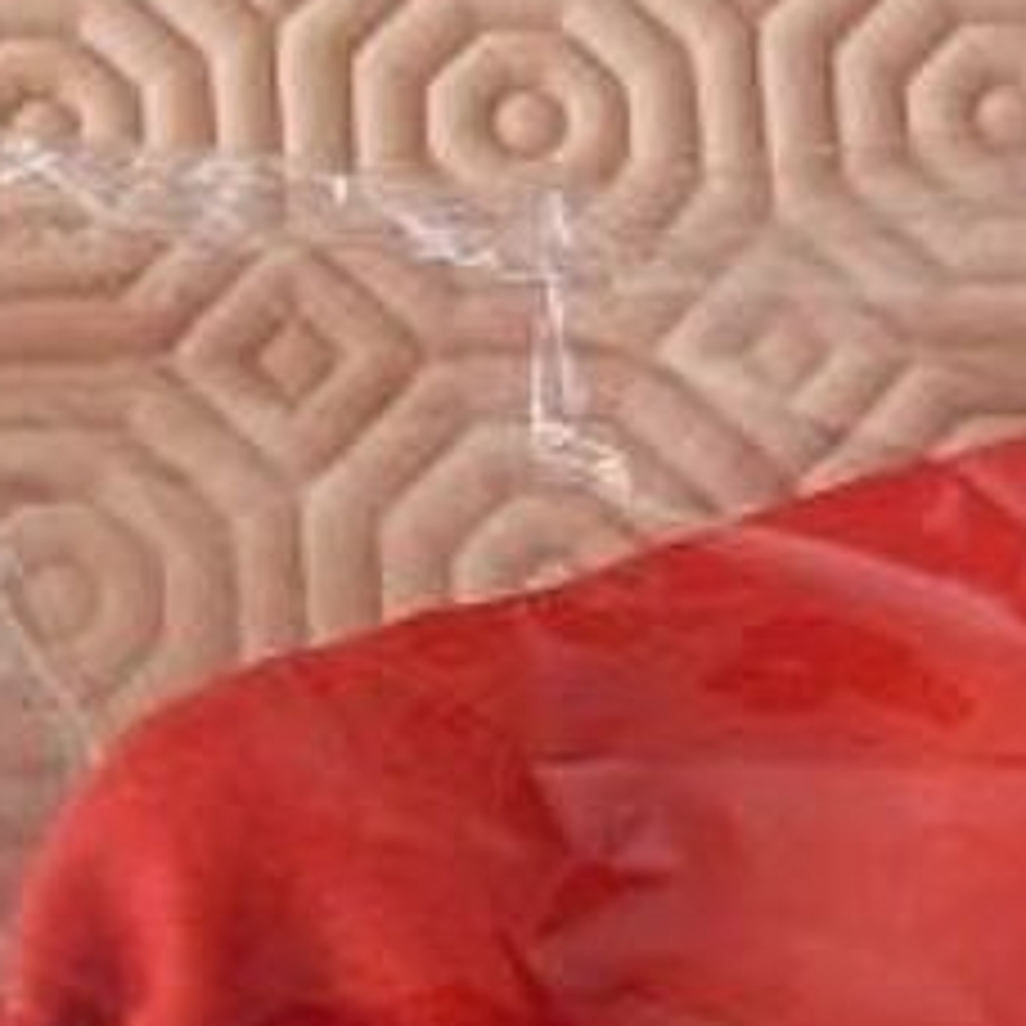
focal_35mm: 132
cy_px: 873
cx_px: -248
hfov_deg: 12.9
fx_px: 4426
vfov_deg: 13.1
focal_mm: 6.1
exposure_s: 1/50
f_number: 3.2
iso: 80
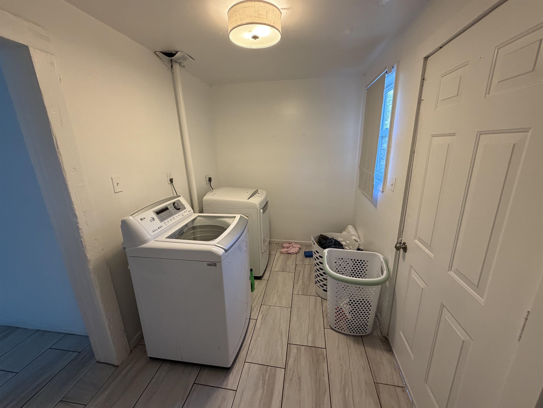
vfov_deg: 85.7
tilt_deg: -15.2
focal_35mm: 14
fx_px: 220
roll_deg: +1.9
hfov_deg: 102.1
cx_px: 272
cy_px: 204
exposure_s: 1/60
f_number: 2.2
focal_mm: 2.22
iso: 320
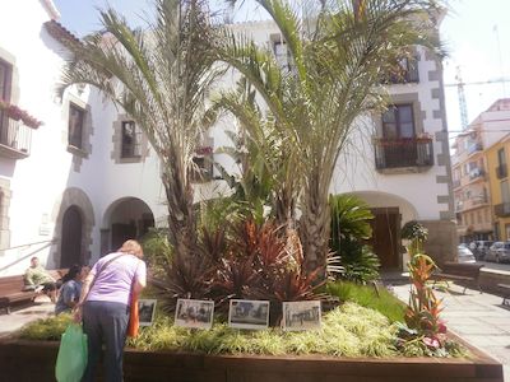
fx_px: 383
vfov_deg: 53.1
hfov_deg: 67.3
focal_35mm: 26
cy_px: 191
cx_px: 255
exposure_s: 1/800
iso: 100
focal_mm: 4.65
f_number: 2.6
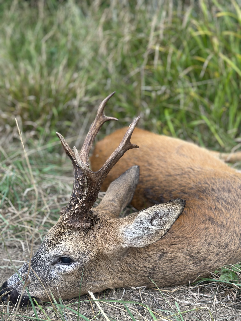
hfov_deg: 30.3
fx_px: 446
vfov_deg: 39.7
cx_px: 120
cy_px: 160
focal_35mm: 48
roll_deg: +2.6
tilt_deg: -15.5
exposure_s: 1/460
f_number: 1.78
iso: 80
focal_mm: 6.86
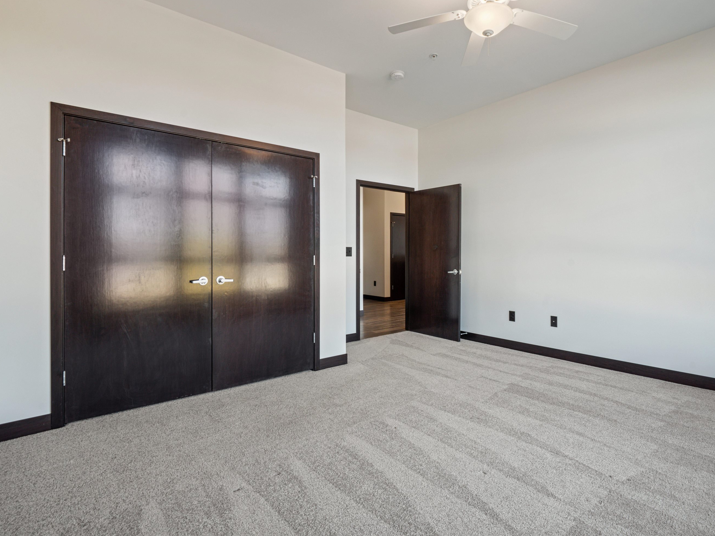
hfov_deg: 87.6
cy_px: 258
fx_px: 372
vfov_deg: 71.6
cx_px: 386
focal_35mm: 18
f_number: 10
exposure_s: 1/5
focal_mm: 16
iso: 800
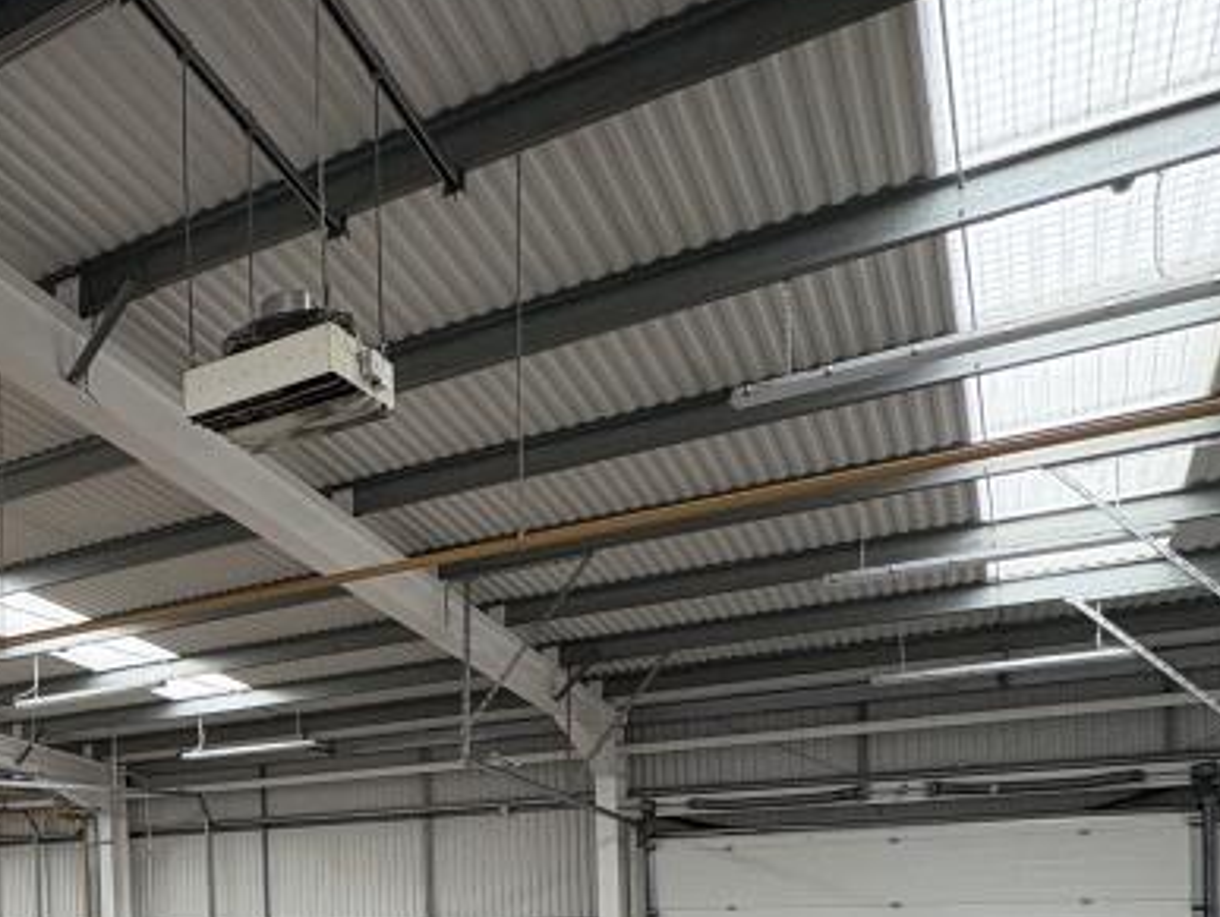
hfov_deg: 40.4
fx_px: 1305
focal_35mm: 37
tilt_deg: +0.4
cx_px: -126
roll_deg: +4.1
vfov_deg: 35.2
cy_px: 911
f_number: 2.2
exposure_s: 1/99
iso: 160
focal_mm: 2.22
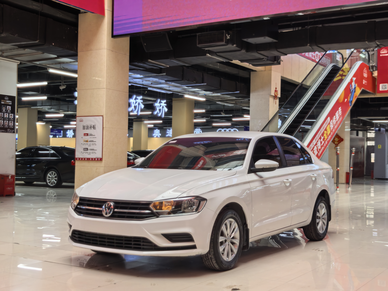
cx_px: 194
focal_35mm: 48
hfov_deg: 39.7
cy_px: 146
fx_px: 538
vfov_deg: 30.3
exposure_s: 1/205
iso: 50
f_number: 1.4
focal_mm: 5.75
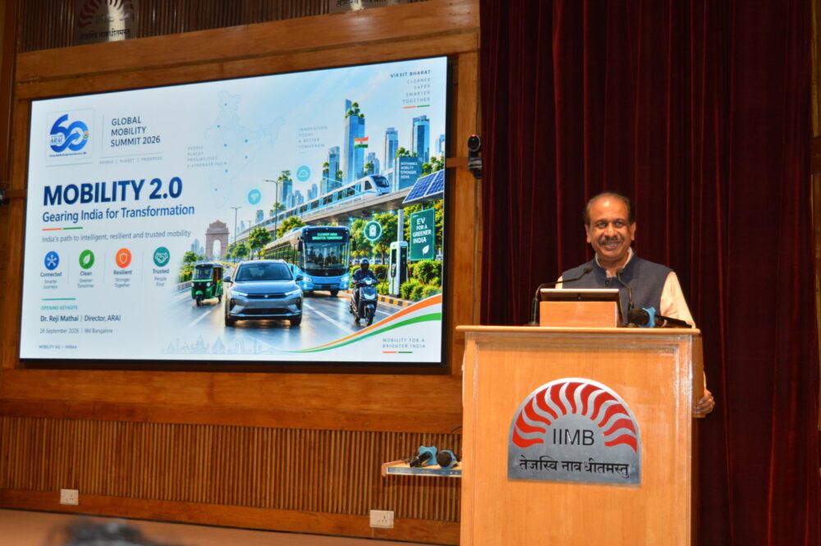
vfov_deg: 25.0
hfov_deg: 36.9
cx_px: 410
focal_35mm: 54
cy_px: 273
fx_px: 1230
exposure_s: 1/60
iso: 400
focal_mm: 36
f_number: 4.8
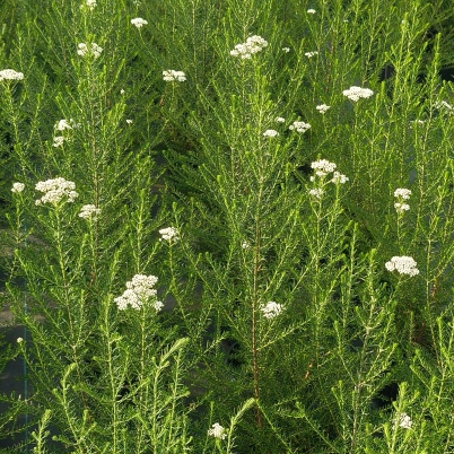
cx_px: 303
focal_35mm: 61
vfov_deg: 27.8
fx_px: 905
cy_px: 339
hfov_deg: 28.0
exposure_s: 1/740
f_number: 1.8
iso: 80
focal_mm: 4.84
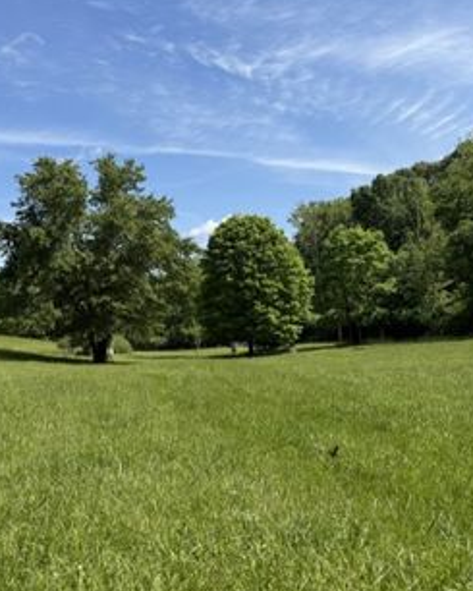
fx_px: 577
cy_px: 285
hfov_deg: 43.0
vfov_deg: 54.2
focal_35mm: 33
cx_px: 113
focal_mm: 6.76
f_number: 1.78
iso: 80
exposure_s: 1/3953
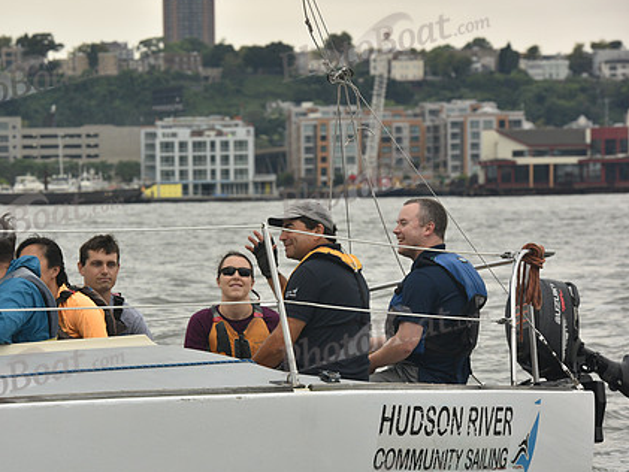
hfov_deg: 10.3
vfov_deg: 7.7
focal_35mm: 192
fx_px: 3490
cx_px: 203
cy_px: 280
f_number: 9
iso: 400
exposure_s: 1/500
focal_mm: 145
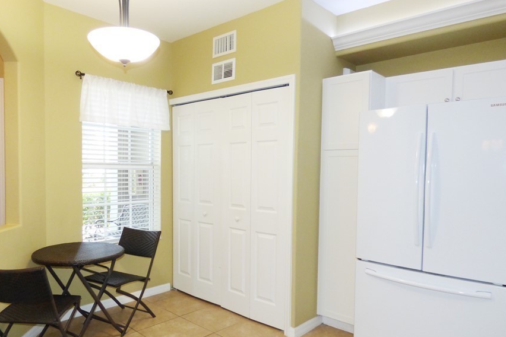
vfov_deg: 51.2
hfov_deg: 70.9
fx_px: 351
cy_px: 187
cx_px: 206
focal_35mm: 25
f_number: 2.8
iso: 250
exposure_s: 1/60
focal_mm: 3.58
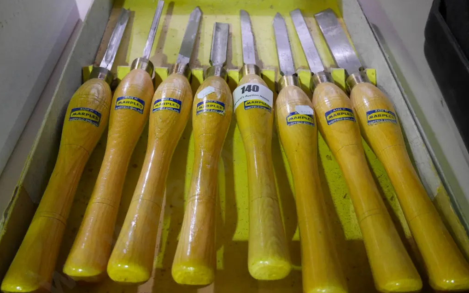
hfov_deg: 59.7
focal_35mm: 32
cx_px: 234
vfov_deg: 39.4
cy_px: 151
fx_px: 409
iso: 3200
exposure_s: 1/50
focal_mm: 15
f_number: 4
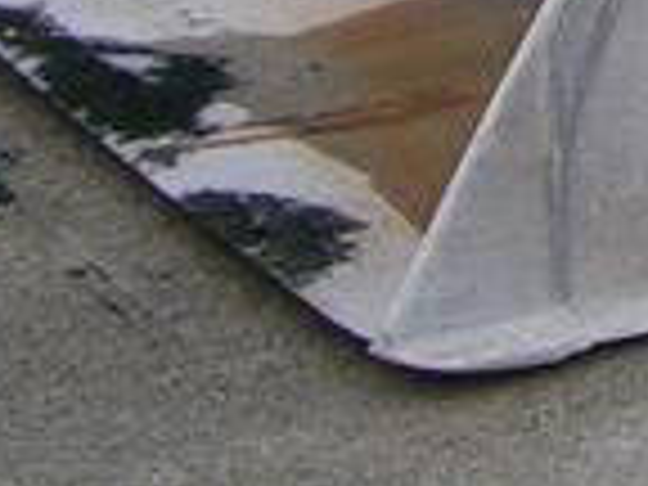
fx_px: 3650
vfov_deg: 7.0
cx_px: 1305
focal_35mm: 195
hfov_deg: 9.5
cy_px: -842
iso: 50
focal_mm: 5.4
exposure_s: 1/318
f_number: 2.8
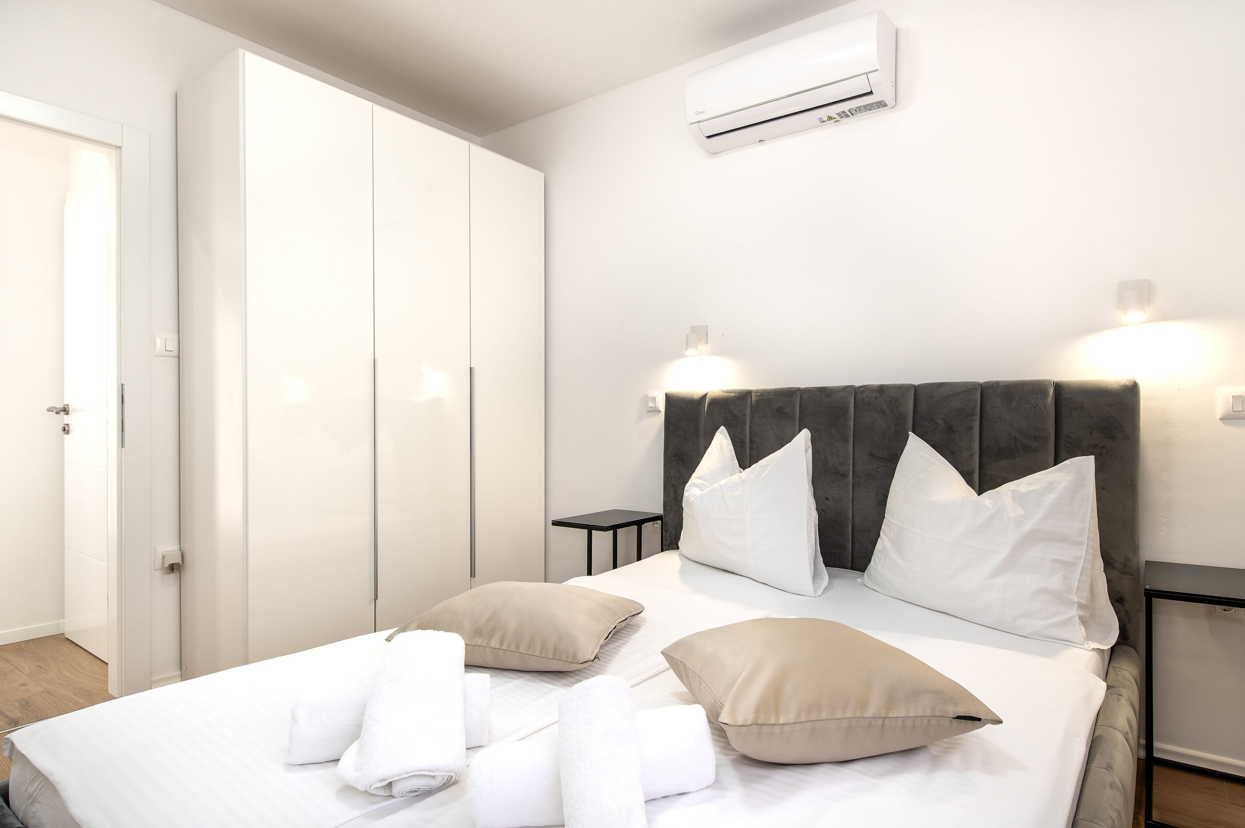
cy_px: 414
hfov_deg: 86.9
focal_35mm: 19
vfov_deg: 64.5
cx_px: 622
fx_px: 657
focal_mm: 19
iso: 100
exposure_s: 1/15
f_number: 7.1
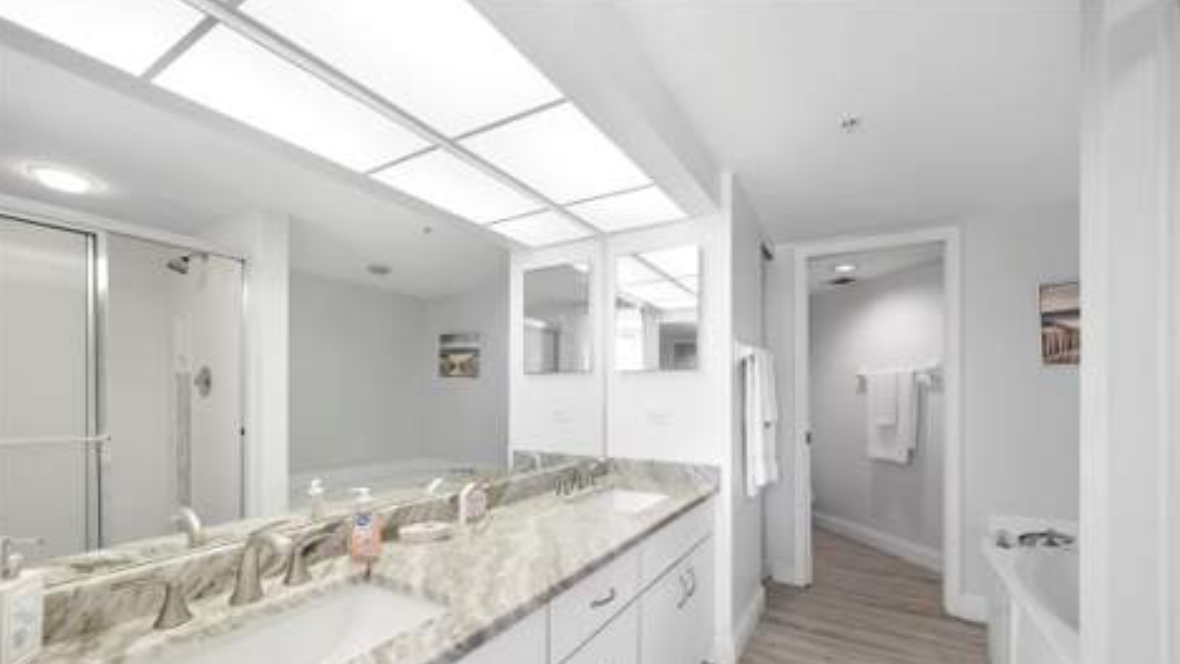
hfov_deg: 103.0
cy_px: 394
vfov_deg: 69.9
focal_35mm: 15
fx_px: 469
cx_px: 594
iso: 100
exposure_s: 1/5
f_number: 8
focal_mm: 14
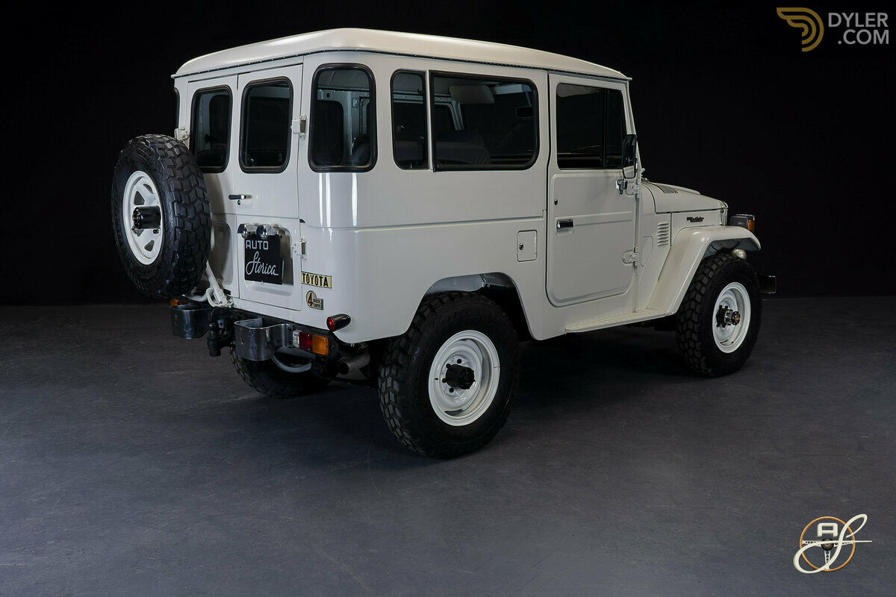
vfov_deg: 38.9
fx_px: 846
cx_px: 448
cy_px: 298
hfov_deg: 55.8
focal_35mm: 34
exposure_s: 1/3
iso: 250
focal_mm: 34
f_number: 10
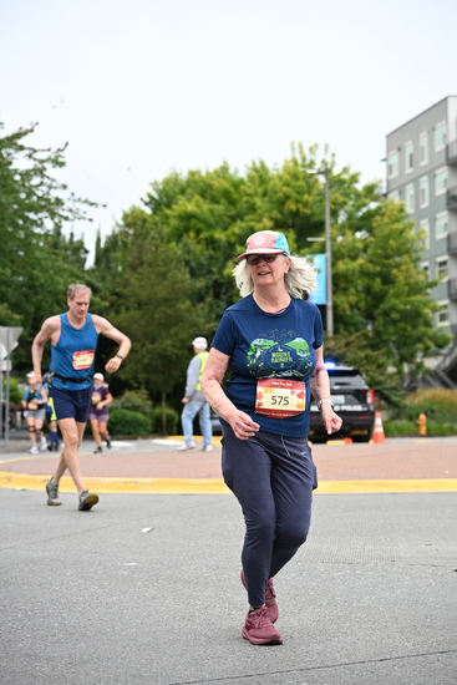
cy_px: 342
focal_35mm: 71
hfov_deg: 19.2
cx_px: 228
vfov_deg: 28.4
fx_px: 1351
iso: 1600
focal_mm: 71
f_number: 4
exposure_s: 1/800
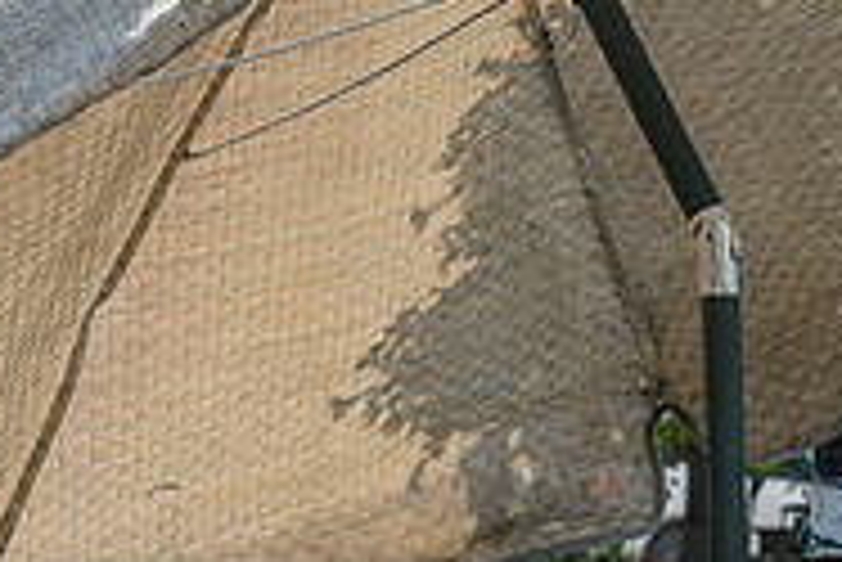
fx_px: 5056
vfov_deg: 6.3
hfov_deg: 9.4
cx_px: 954
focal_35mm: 216
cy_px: 607
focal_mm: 66
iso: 400
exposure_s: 1/200
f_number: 8
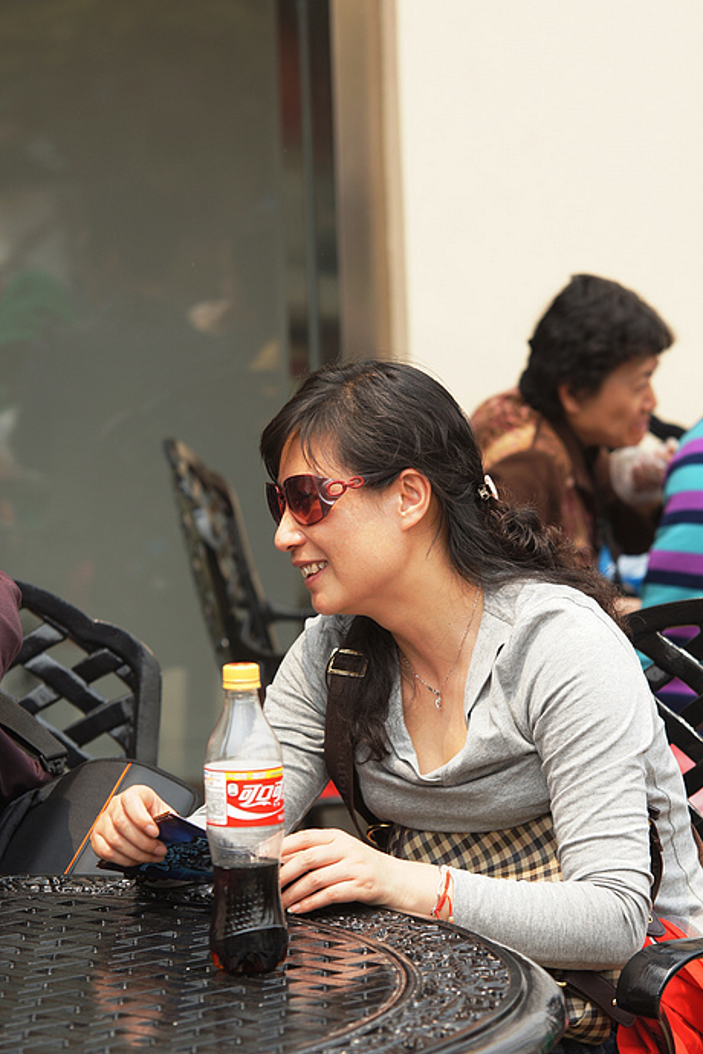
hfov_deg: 8.6
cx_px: 353
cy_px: 524
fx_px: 4672
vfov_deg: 12.9
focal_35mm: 160
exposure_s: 1/200
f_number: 4.5
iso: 100
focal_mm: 105
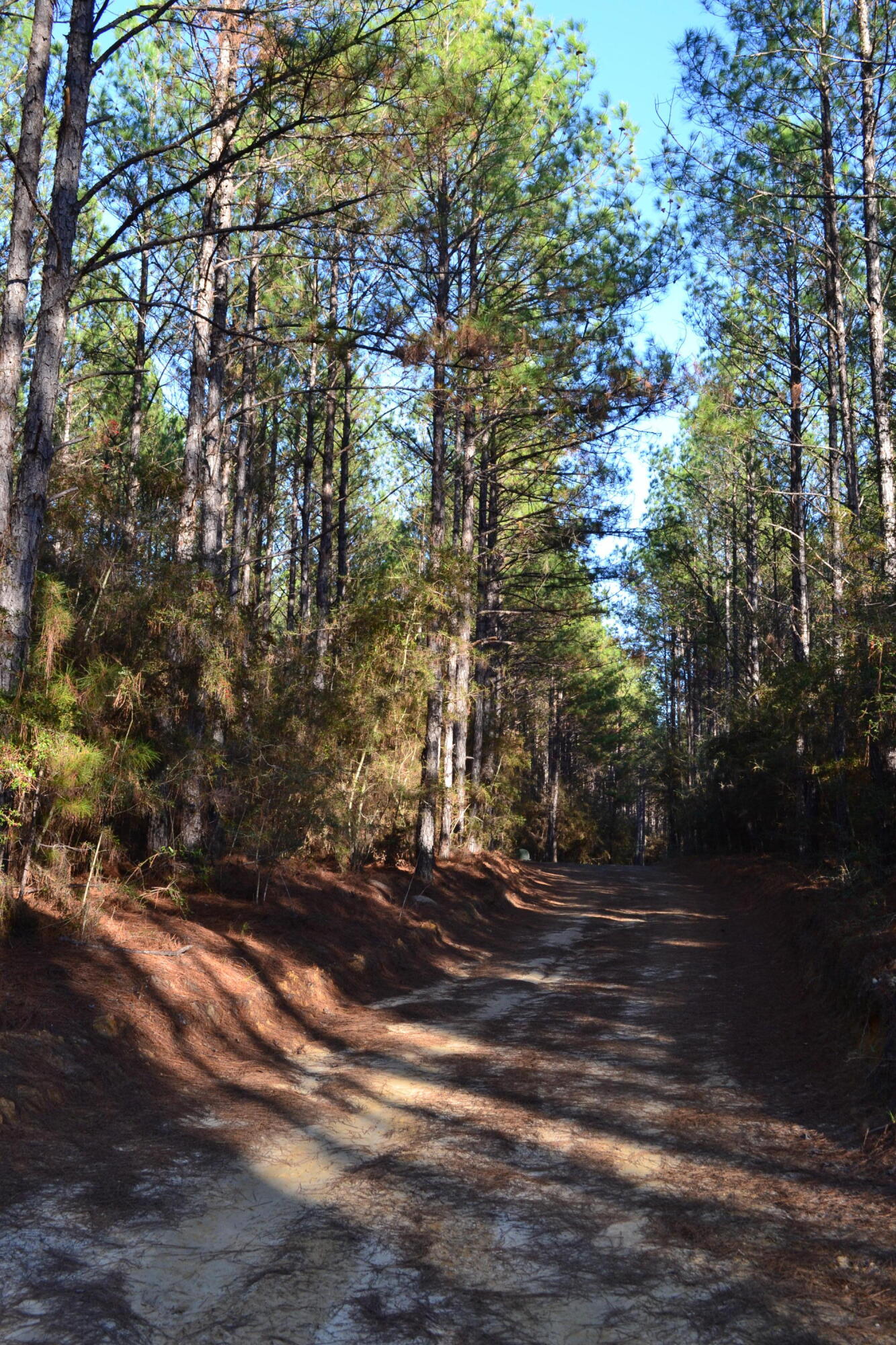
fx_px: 1344
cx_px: 448
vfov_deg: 53.1
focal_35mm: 36
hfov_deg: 36.9
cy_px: 672
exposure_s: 1/100
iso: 400
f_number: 9
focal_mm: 24
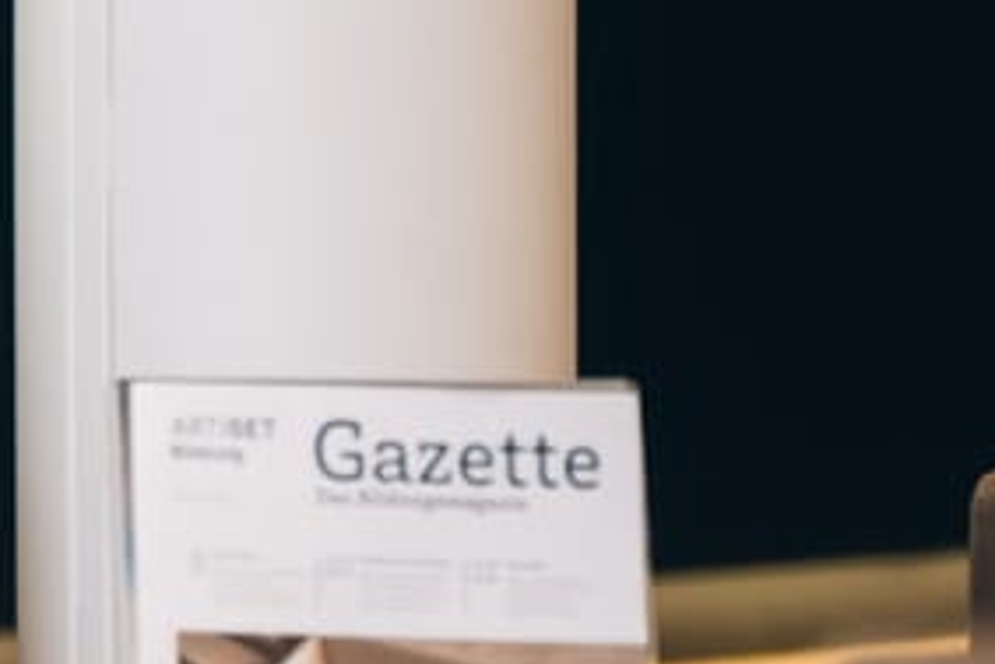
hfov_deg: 5.1
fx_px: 10895
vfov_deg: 3.5
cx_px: -1276
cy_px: -181
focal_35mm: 394
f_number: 2.2
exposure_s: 1/125
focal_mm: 68
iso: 1000
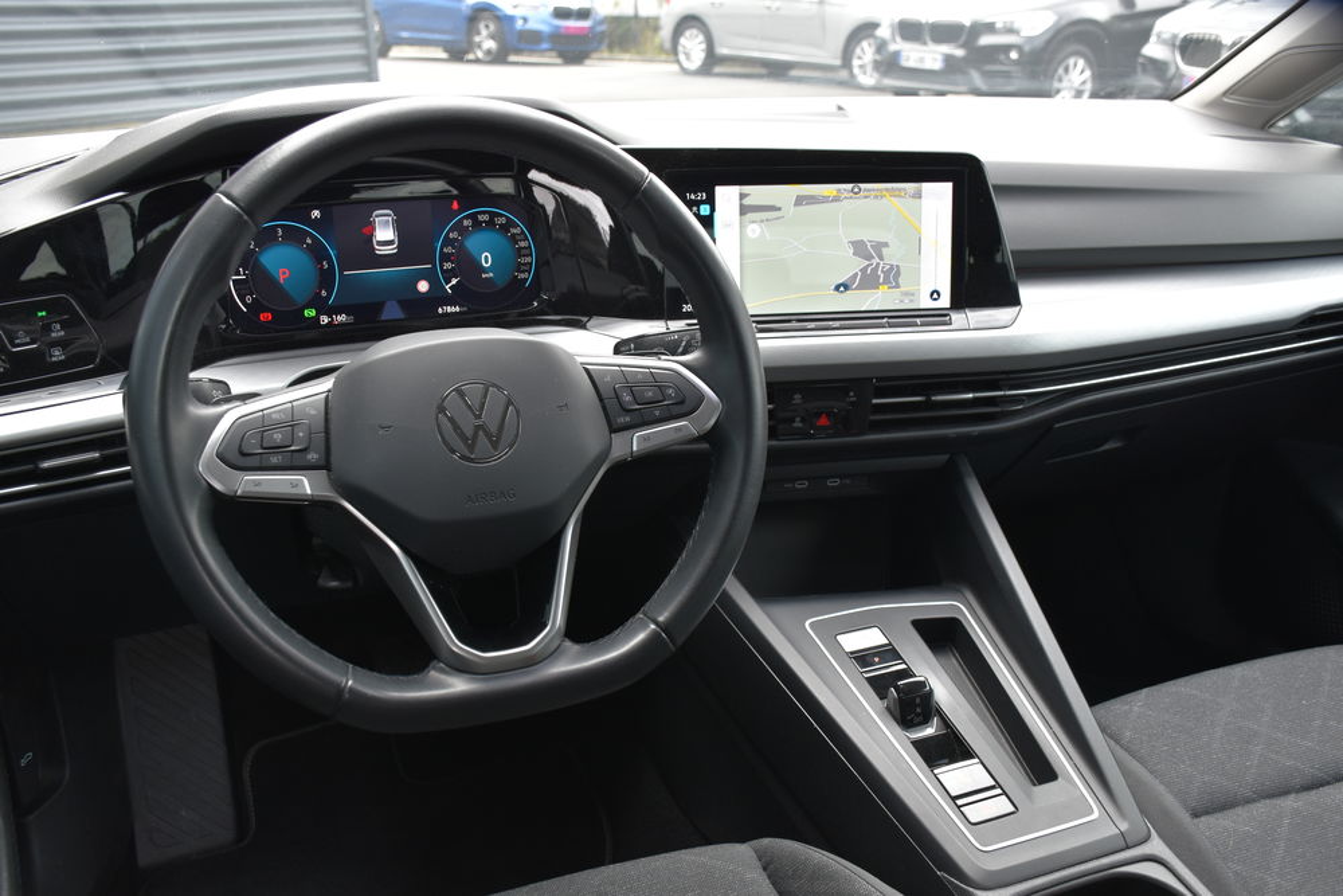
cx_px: 672
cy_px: 448
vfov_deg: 40.0
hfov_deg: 57.2
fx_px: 1231
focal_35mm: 33
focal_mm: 22
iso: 400
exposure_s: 1/125
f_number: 5.6
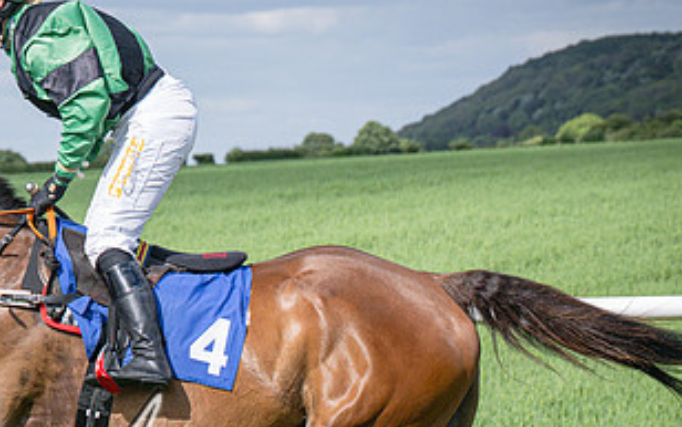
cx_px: 75
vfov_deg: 5.6
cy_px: 406
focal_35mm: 236
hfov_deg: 8.9
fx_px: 4390
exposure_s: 1/2500
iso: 400
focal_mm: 70
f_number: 5
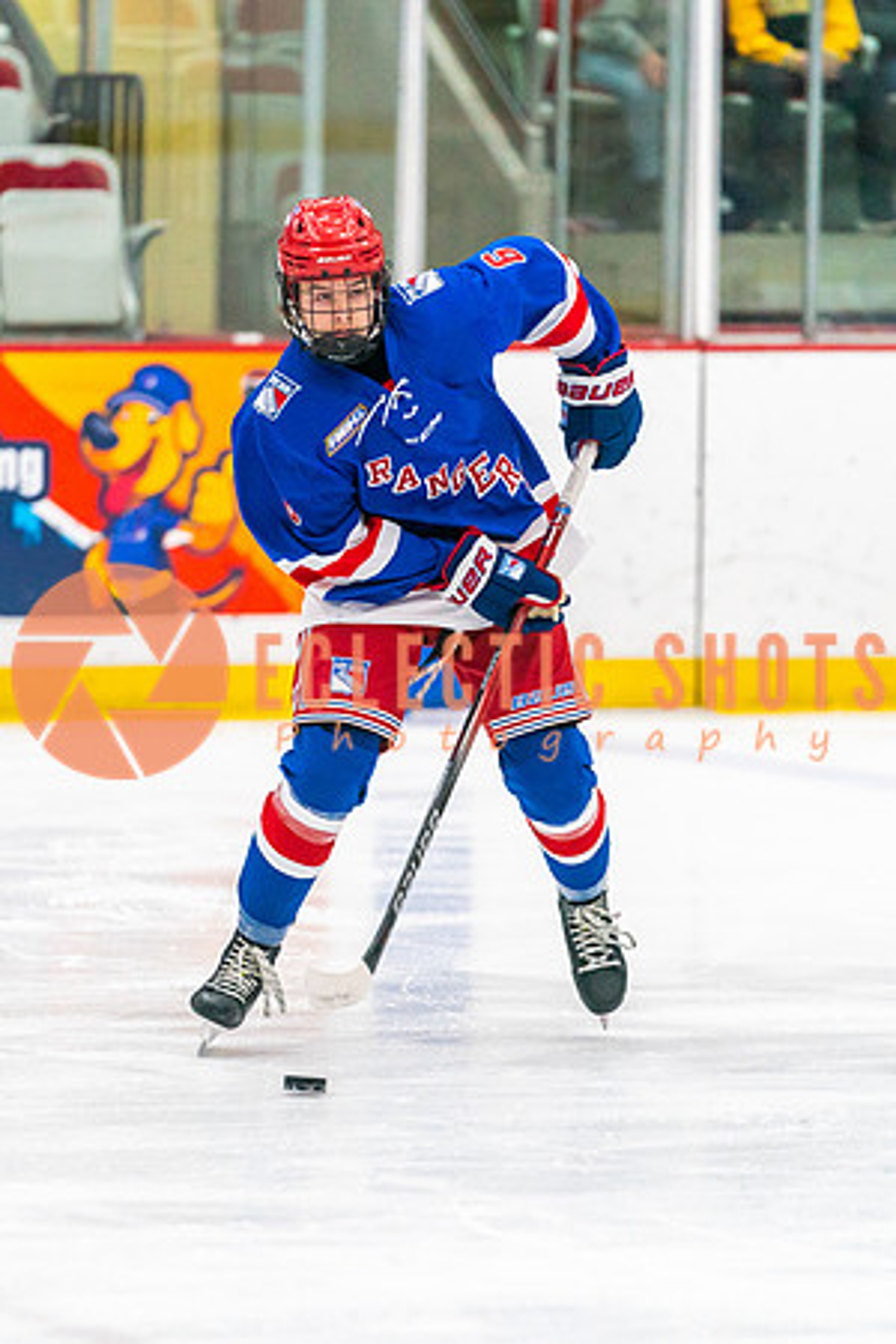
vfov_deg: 6.9
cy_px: 672
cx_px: 294
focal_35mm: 300
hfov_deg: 4.6
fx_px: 11199
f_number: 2.8
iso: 3200
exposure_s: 1/1000
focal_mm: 200
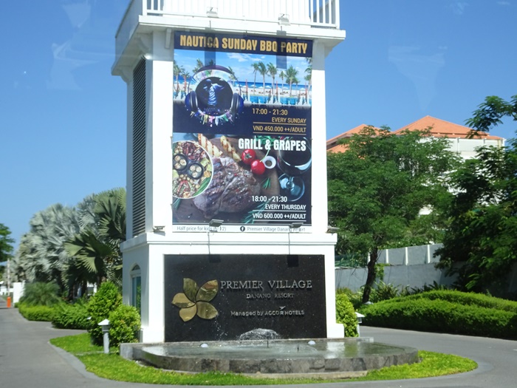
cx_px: 258
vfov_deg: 25.2
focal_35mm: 58
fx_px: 866
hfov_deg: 33.2
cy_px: 194
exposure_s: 1/800
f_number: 4.5
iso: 160
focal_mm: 9.87
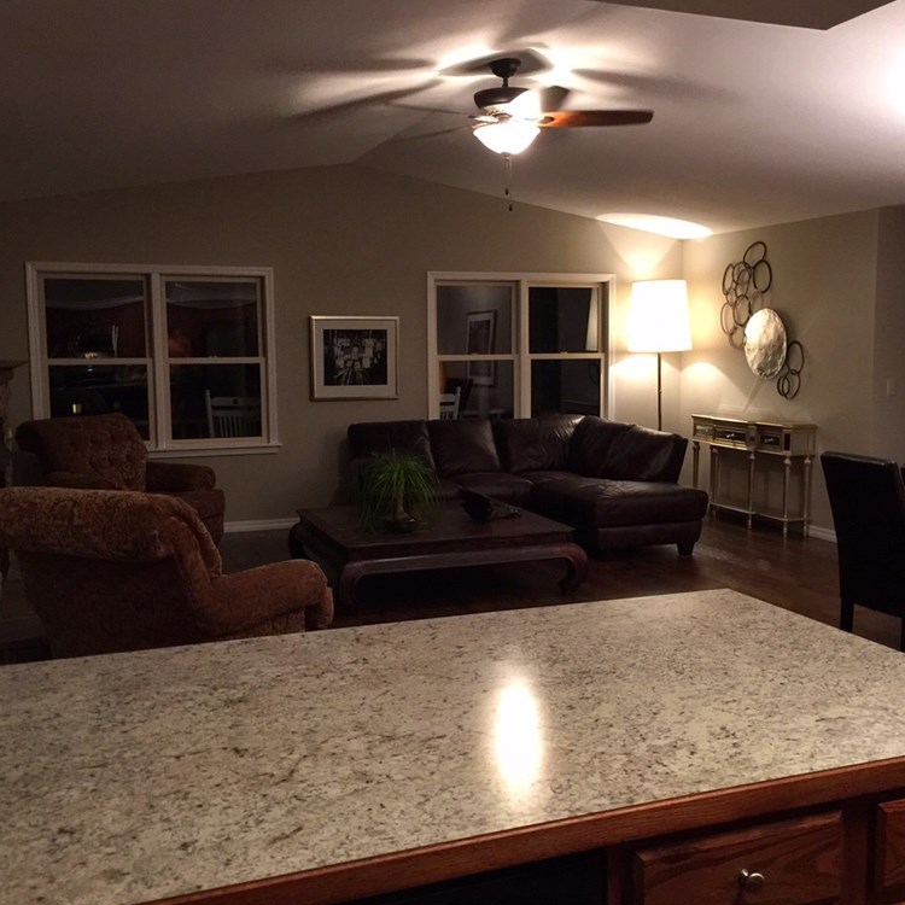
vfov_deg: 47.2
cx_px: 481
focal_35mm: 35
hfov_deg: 47.2
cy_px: 444
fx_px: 1035
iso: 125
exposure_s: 1/15
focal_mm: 4.15
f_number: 2.2
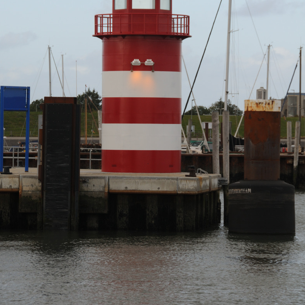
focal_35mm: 126
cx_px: 152
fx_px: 1252
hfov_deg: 13.9
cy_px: 85
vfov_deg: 13.8
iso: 200
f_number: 8
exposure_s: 1/400
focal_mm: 65
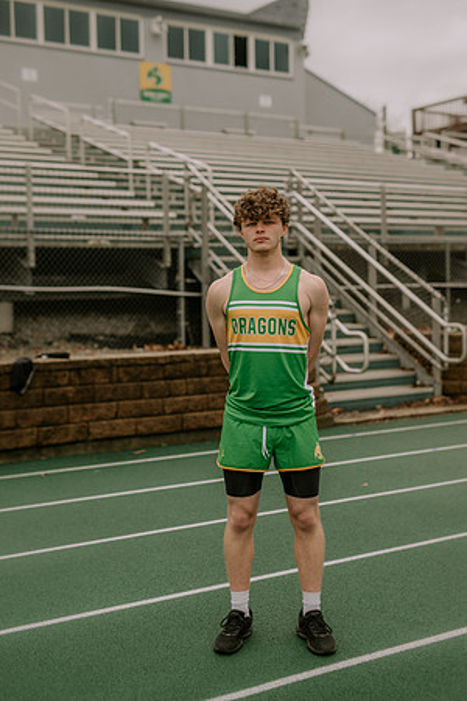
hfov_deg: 27.0
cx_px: 234
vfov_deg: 39.6
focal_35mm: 50
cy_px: 350
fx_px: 973
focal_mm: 50
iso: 100
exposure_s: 1/1250
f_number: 2
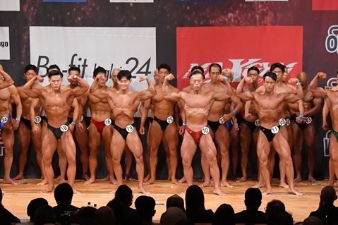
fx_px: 1595
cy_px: 139
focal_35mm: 170
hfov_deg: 12.1
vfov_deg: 8.1
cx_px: 168
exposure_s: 1/400
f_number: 5.6
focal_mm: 70
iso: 9000
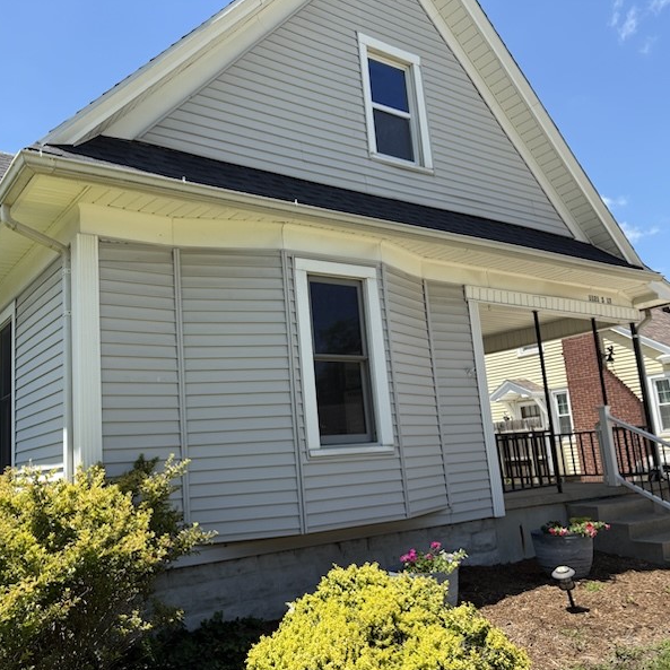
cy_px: 334
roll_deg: +4.6
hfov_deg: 52.4
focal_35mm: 31
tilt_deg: +10.9
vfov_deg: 52.5
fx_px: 679
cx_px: 292
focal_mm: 5.96
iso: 50
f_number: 1.6
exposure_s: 1/2012
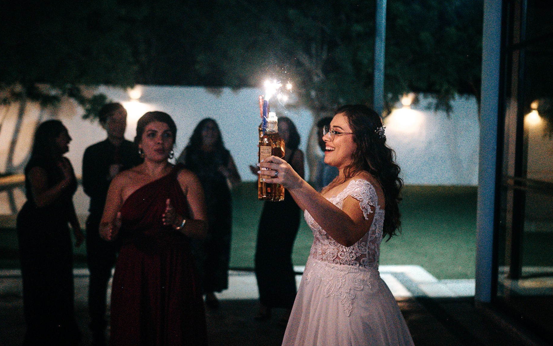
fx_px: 693
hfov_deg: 43.4
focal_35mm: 46
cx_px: 316
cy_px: 167
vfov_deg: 28.0
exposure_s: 1/640
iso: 3200
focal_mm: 35
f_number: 1.8
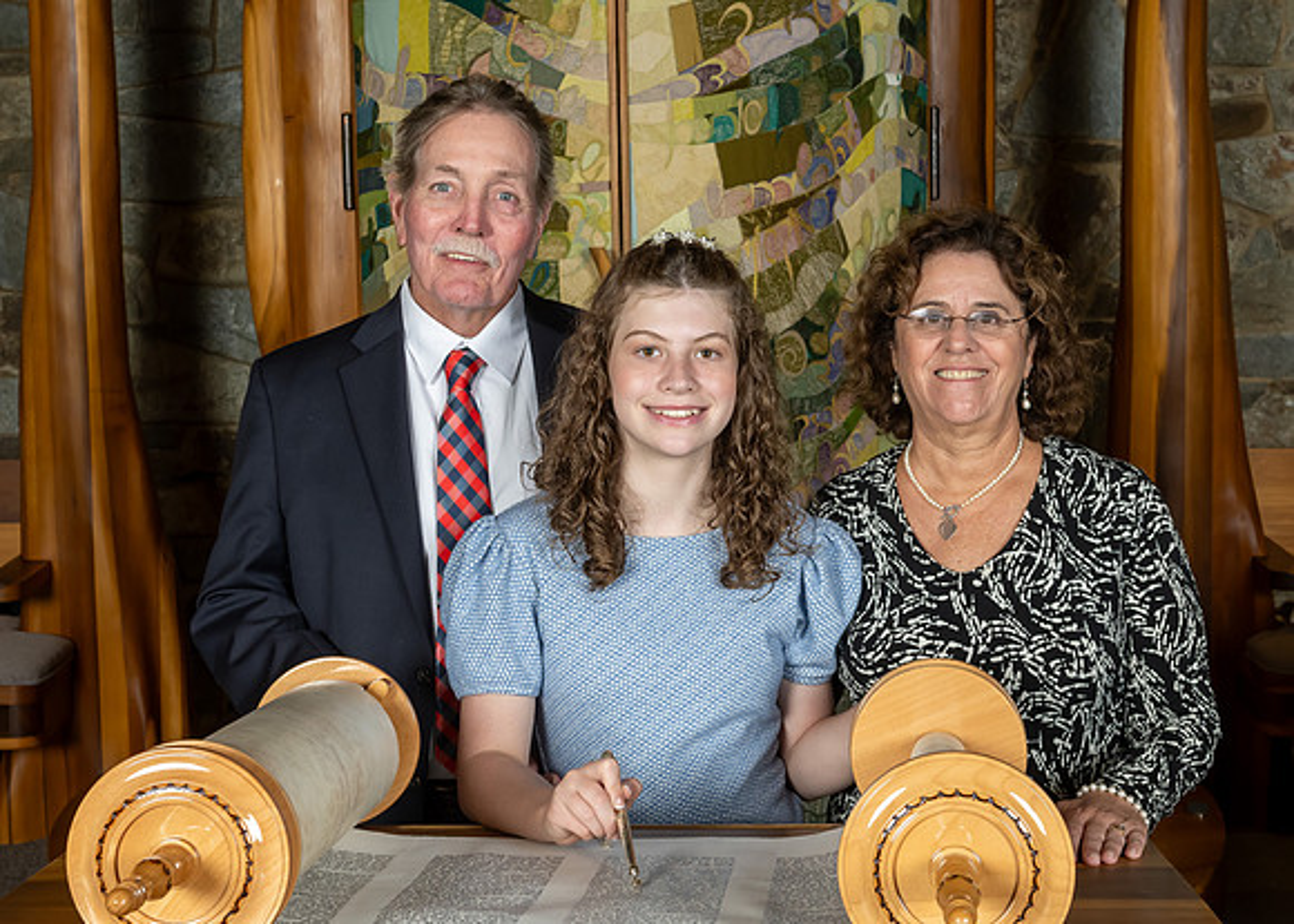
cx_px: 690
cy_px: 426
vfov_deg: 25.5
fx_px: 2039
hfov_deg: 35.2
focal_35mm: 55
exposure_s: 1/200
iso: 640
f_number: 7.1
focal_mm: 32
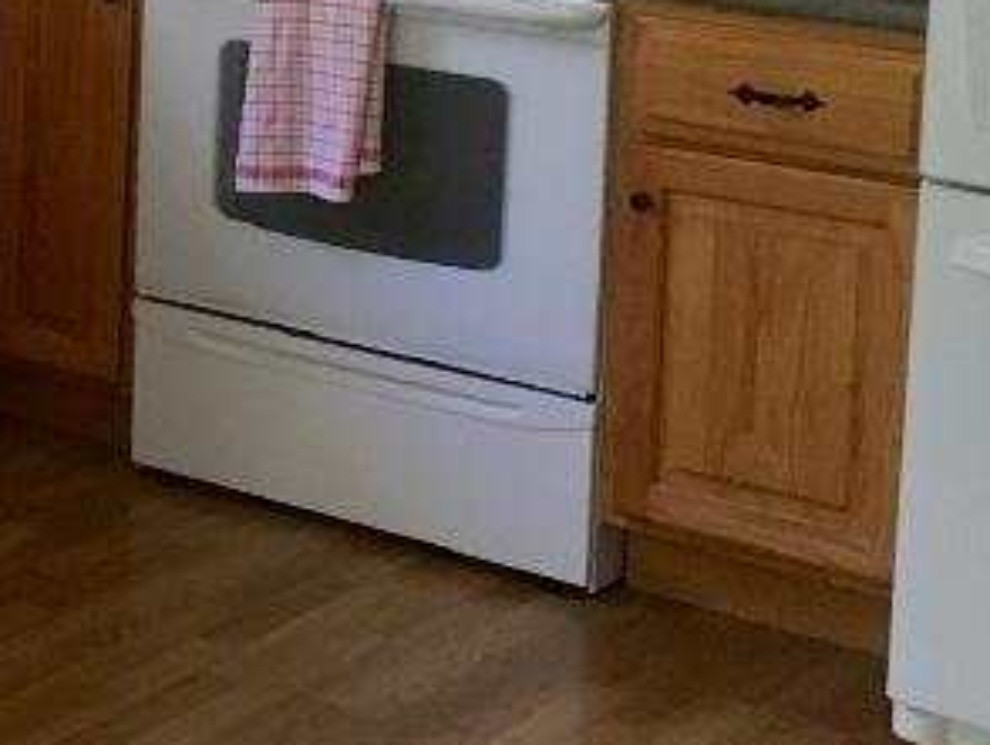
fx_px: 2891
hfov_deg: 17.8
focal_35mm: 101
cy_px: -148
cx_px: -404
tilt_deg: -5.9
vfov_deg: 14.2
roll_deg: +0.2
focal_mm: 4.15
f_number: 2.2
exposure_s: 1/30
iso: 125
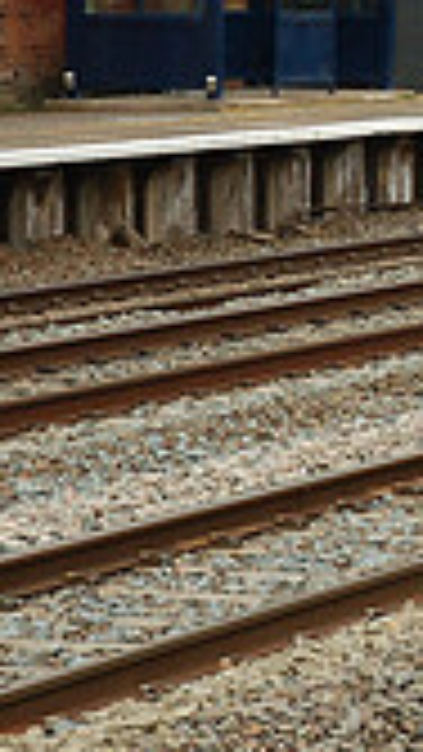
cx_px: 1197
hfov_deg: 4.7
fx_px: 5002
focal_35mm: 251
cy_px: -5
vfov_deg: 8.5
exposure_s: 1/800
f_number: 4.5
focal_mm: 46
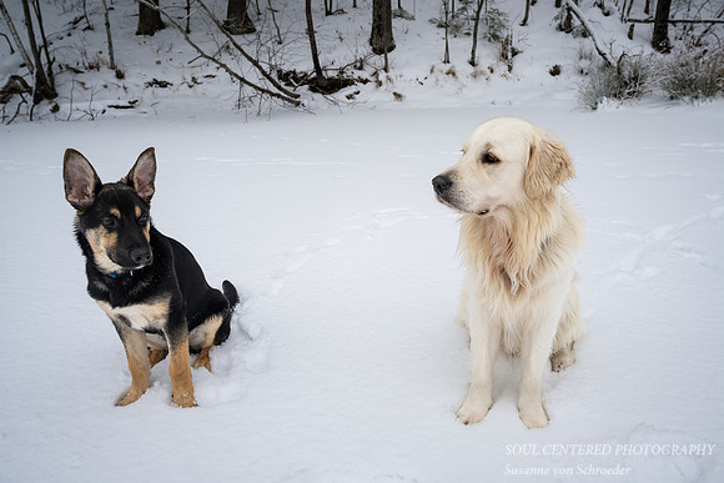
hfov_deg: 70.1
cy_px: 236
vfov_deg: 50.2
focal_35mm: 26
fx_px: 515
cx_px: 386
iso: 400
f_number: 7.1
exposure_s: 1/400
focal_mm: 24
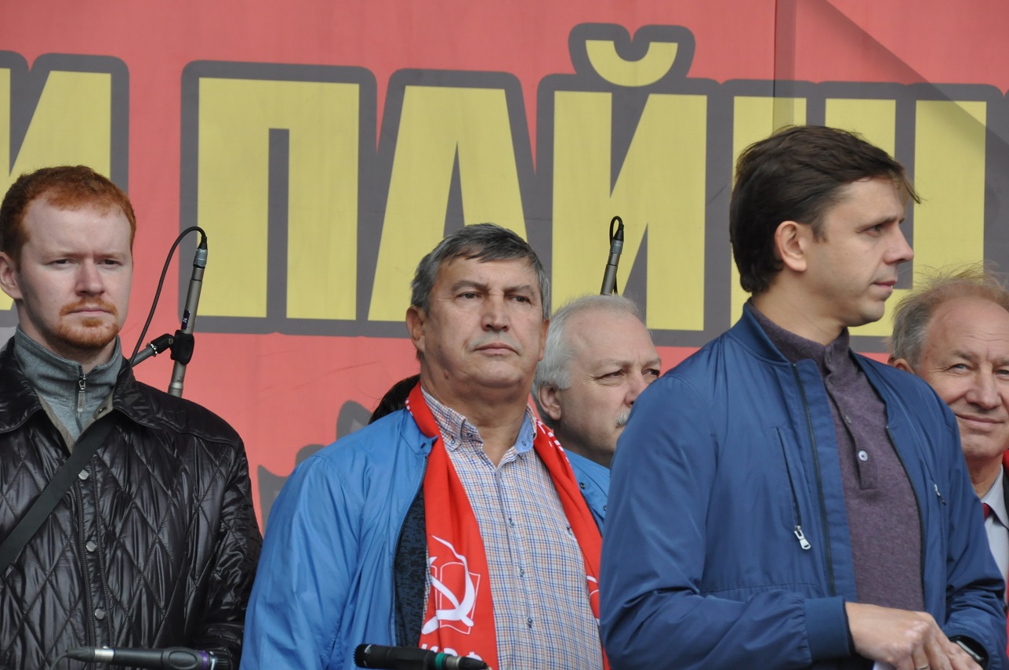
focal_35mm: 278
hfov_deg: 7.4
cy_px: 335
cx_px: 504
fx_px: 7769
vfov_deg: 4.9
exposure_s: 1/160
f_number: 6
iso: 800
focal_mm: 185
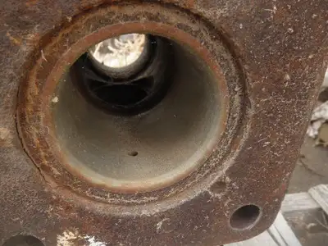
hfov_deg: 63.4
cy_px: 123
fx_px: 265
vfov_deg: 49.7
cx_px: 164
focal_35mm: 28
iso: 64
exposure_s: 1/50
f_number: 3
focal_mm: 5
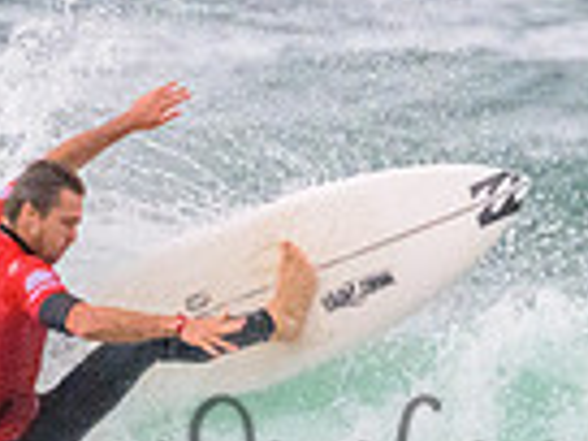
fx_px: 55766
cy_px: 426
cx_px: 376
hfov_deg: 0.6
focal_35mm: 3283
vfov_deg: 0.5
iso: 7200
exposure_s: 1/2000
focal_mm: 800
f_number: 11
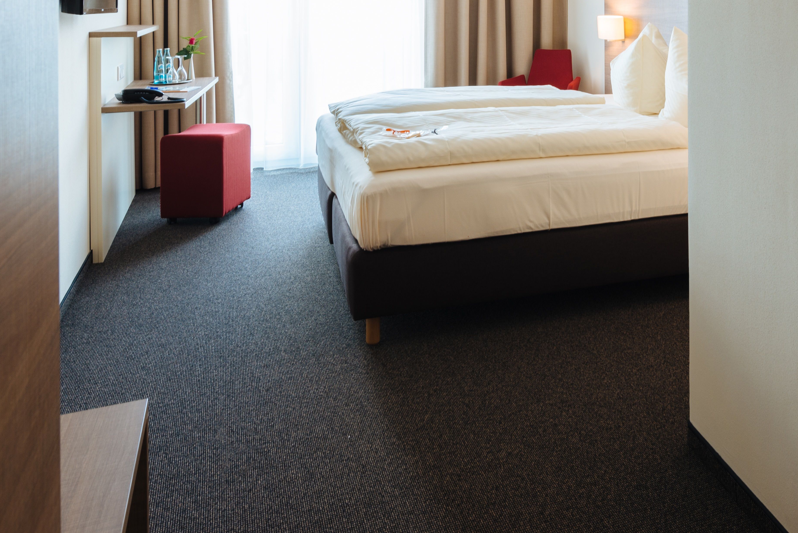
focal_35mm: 34
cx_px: 543
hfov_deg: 54.4
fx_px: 754
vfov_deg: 35.4
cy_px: 8
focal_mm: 17
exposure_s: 1/1.67
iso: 100
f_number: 11
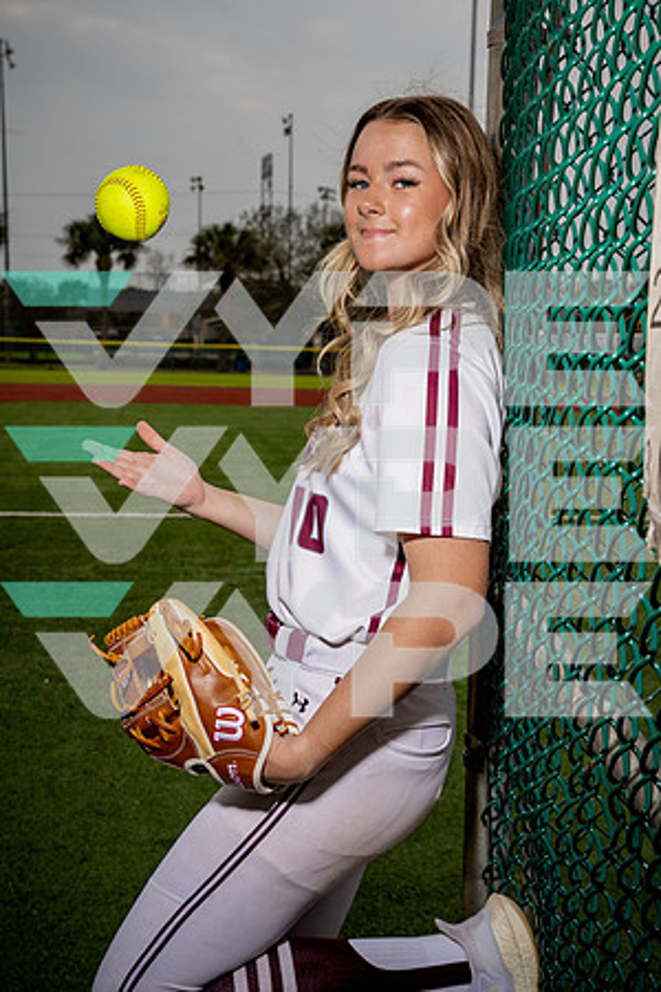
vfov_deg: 38.2
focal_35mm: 52
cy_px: 496
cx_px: 330
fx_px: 1432
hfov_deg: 26.0
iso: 100
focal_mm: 52
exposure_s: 1/250
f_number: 8
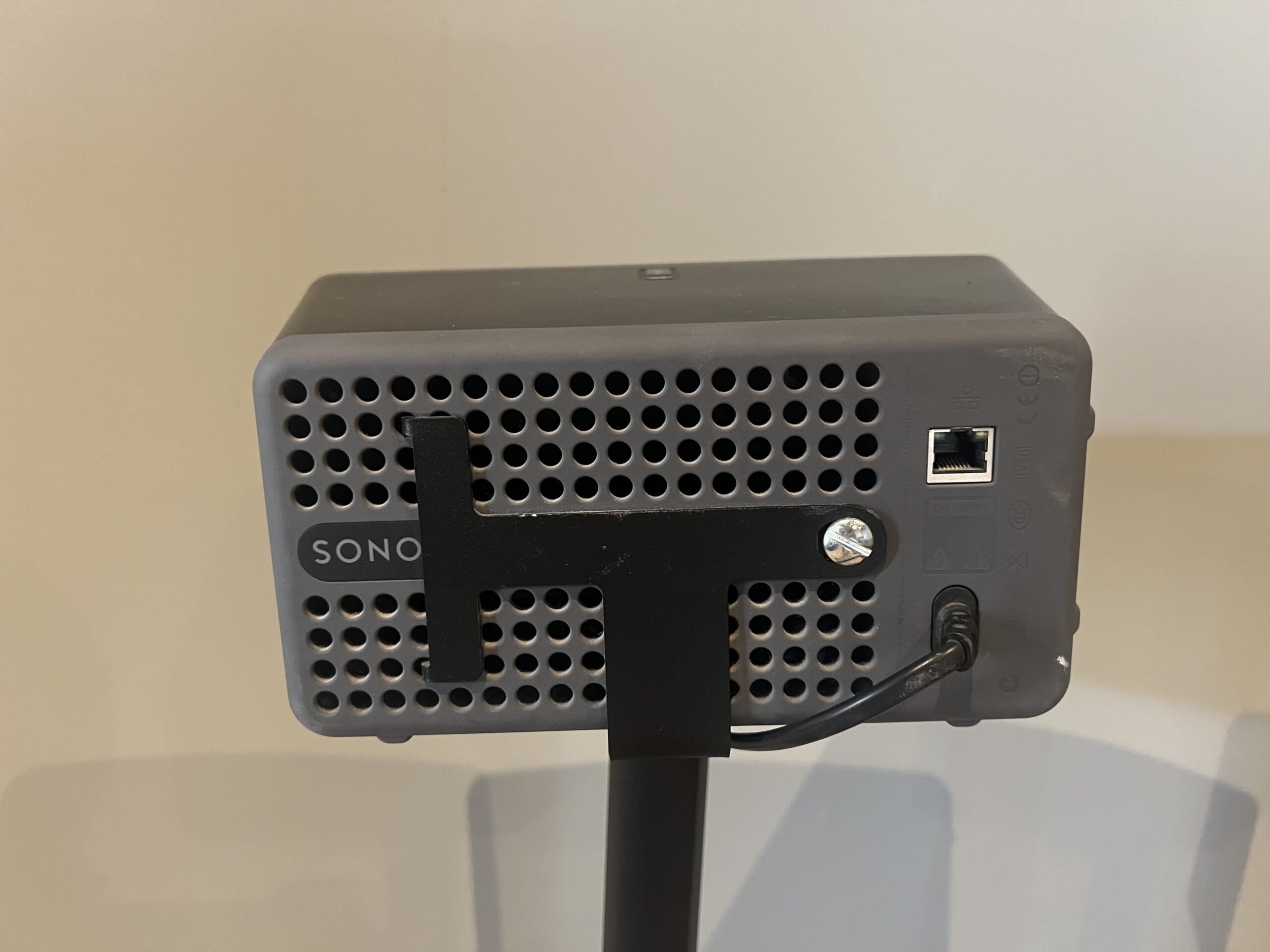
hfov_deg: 67.3
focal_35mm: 26
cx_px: 635
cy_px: 476
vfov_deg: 53.1
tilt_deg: -12.5
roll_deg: -2.6
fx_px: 954
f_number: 1.5
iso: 640
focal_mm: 5.7
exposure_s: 1/36
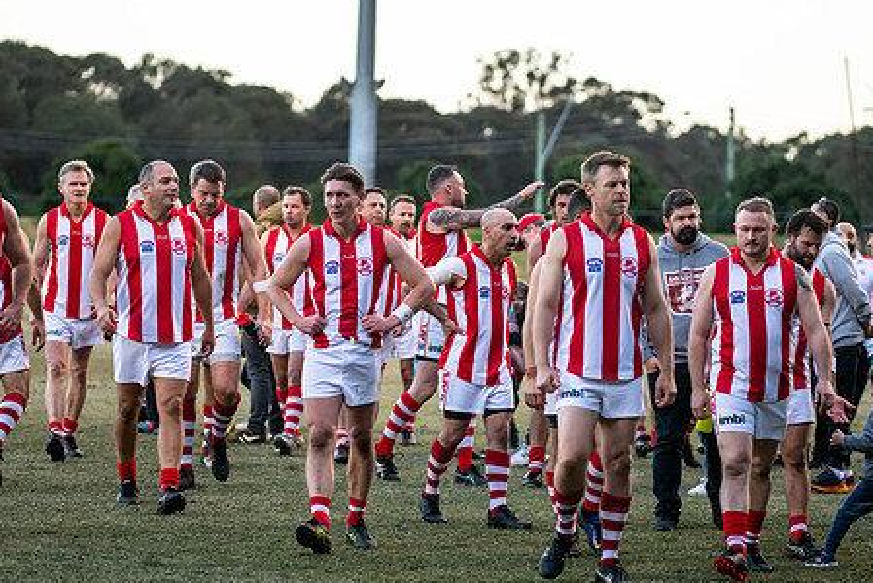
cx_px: 463
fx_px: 3761
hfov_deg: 13.2
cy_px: 316
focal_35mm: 155
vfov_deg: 8.9
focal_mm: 120
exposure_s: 1/1250
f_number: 2.8
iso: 2000
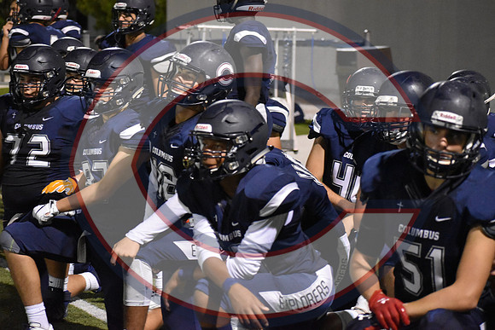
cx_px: 248
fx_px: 2022
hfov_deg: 14.0
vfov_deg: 9.3
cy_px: 165
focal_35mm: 147
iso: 7200
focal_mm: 98
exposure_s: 1/125
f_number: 4.8
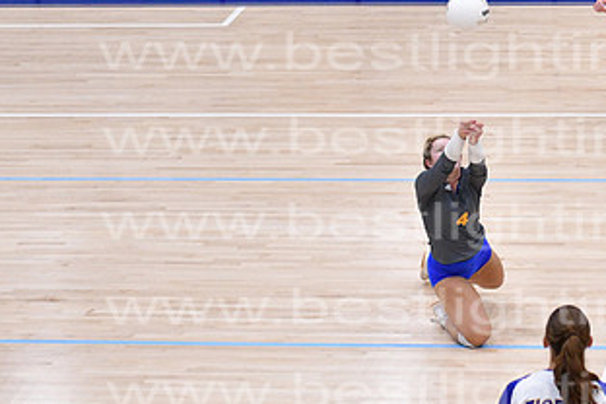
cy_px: 184
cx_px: 546
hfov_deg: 10.5
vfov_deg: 7.0
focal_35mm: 195
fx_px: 3282
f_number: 3.2
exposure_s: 1/1000
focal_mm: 70
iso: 6400
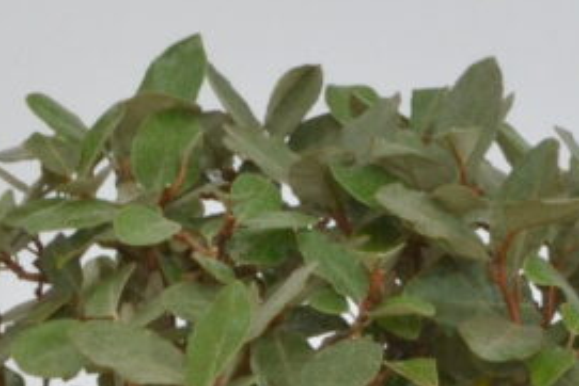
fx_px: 4489
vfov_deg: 4.9
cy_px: 701
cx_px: 224
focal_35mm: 279
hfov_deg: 7.4
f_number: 18
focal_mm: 36
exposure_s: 1/5
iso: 800
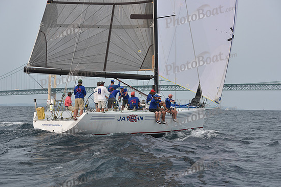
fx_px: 578
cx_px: 139
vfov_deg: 18.4
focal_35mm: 74
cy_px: 96
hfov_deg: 27.3
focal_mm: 70
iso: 250
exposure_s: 1/1000
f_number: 5.6
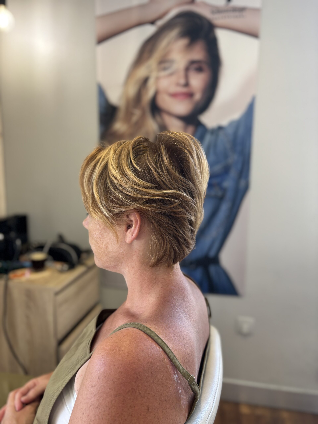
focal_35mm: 26
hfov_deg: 53.1
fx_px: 318
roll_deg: -3.9
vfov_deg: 67.3
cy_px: 212
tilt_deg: -9.9
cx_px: 159
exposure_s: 1/50
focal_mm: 5.96
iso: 100
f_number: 1.6
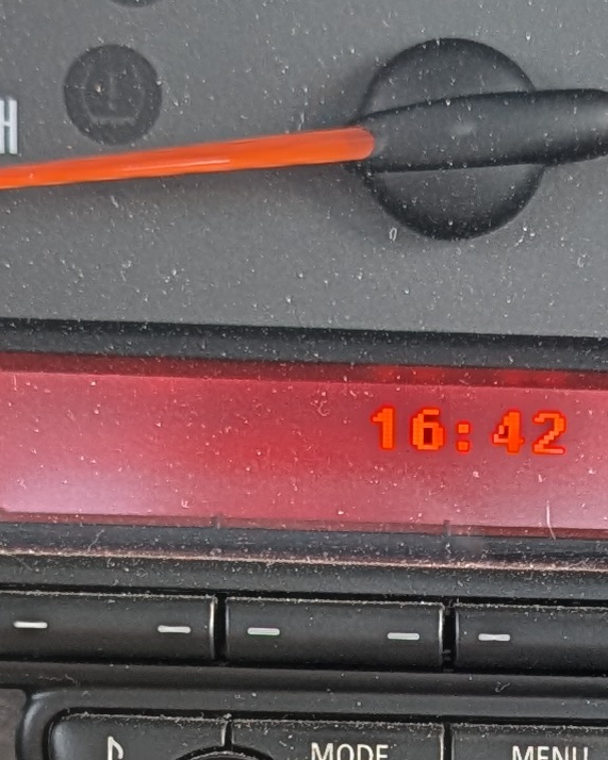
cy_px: 1057
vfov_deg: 13.7
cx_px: 611
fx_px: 3015
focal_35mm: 134
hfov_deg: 11.4
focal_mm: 6.9
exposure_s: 1/69.9
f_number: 1.68
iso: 19
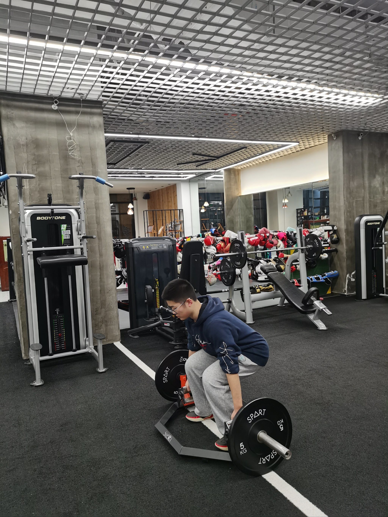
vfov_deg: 65.3
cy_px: 258
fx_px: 404
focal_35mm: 27
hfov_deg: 51.4
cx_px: 194
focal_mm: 5.58
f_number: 1.8
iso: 400
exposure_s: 1/100
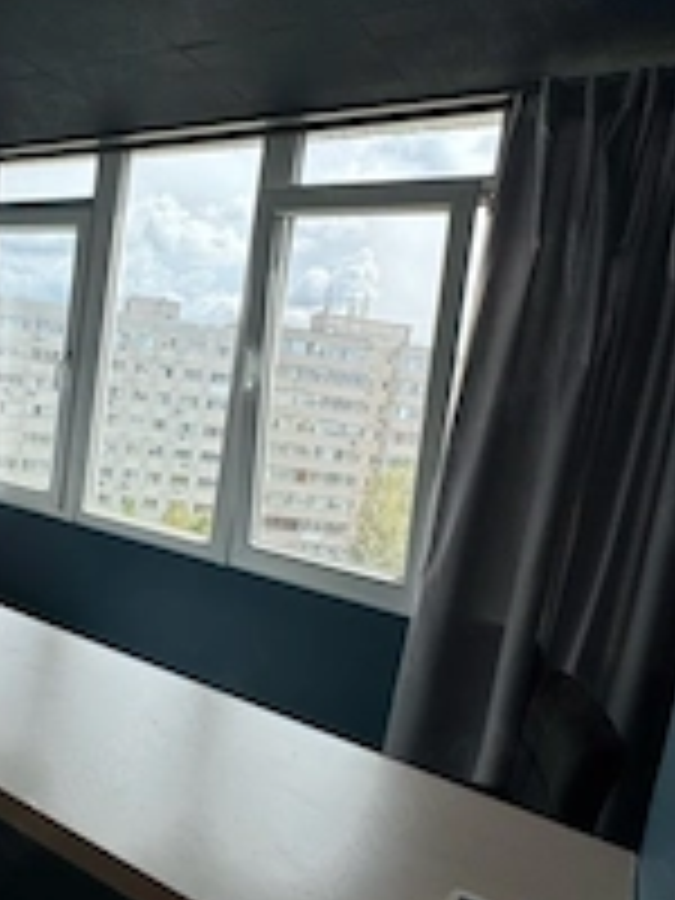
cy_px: 482
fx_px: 728
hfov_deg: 48.3
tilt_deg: -7.0
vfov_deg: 63.4
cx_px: 189
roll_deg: -7.7
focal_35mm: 28
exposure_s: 1/713
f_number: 2.2
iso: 40
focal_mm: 2.22
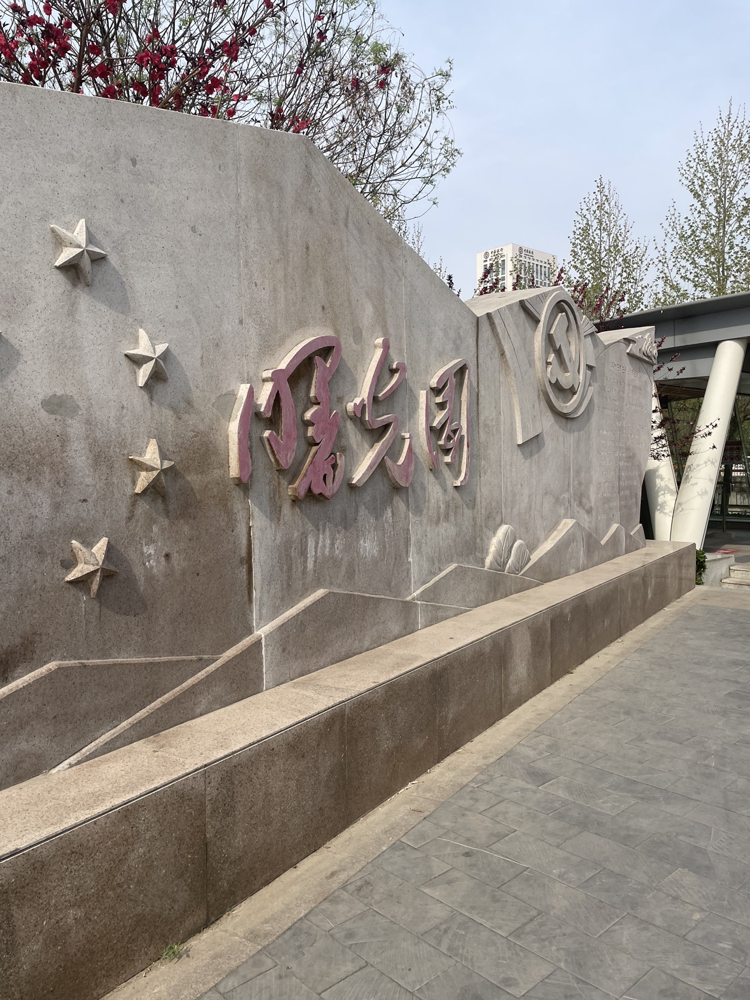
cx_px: 375
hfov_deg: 53.1
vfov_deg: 67.3
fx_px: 751
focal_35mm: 26
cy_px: 500
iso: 32
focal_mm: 4.2
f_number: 1.6
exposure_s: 1/3610
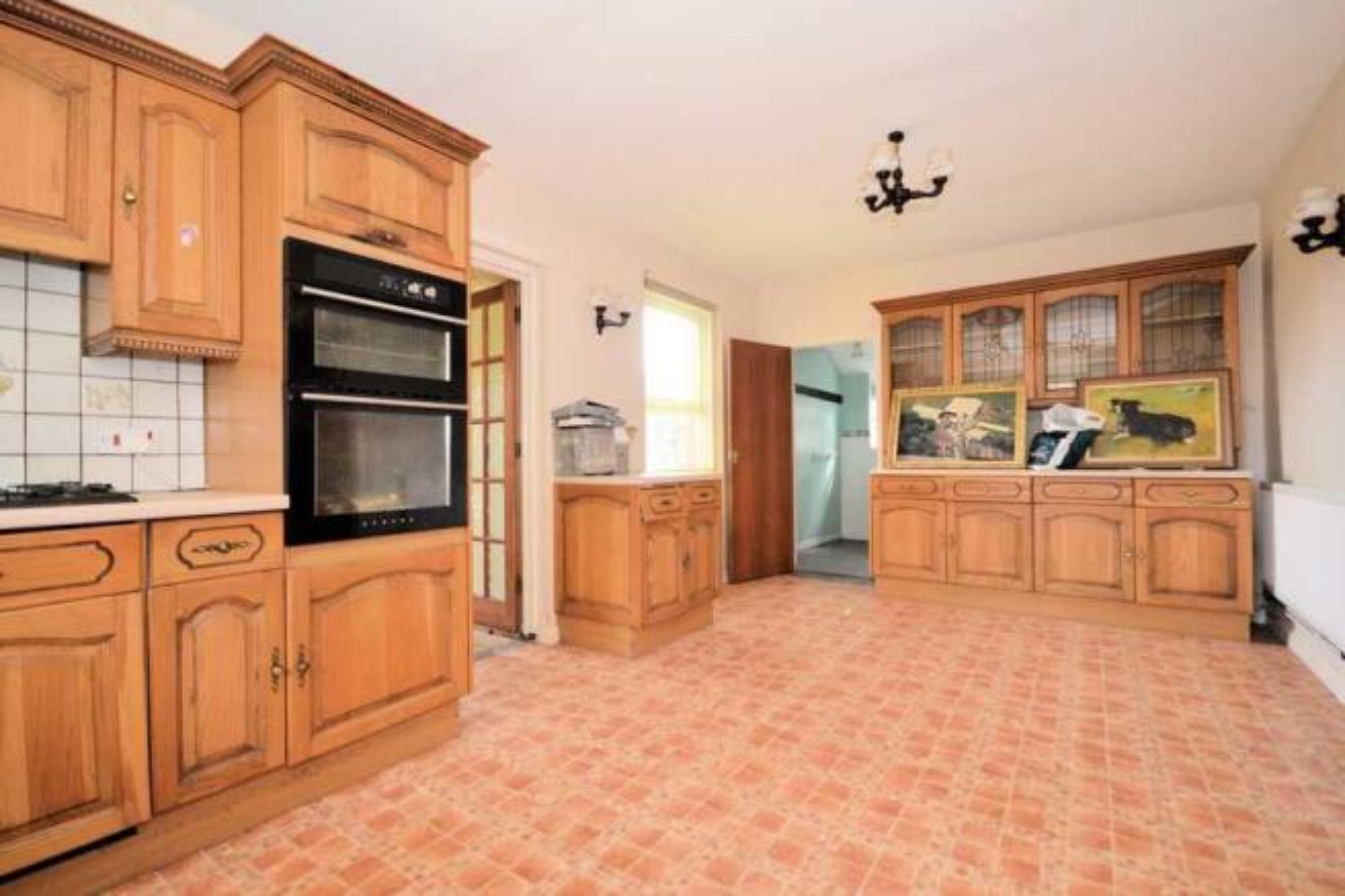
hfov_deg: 100.4
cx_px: 672
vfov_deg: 77.3
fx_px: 560
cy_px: 448
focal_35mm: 15
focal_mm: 10
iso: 900
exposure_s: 1/60
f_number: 4
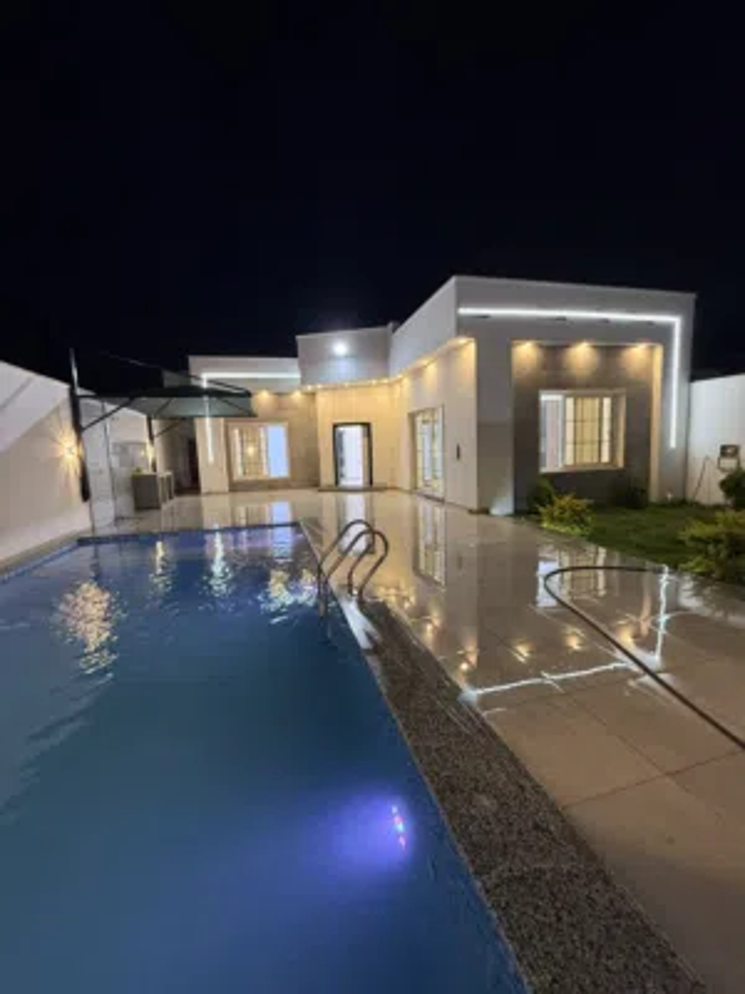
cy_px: 497
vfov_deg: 102.1
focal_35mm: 14
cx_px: 372
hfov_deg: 85.7
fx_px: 402
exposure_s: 1/50
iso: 250
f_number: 2.2
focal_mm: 2.22
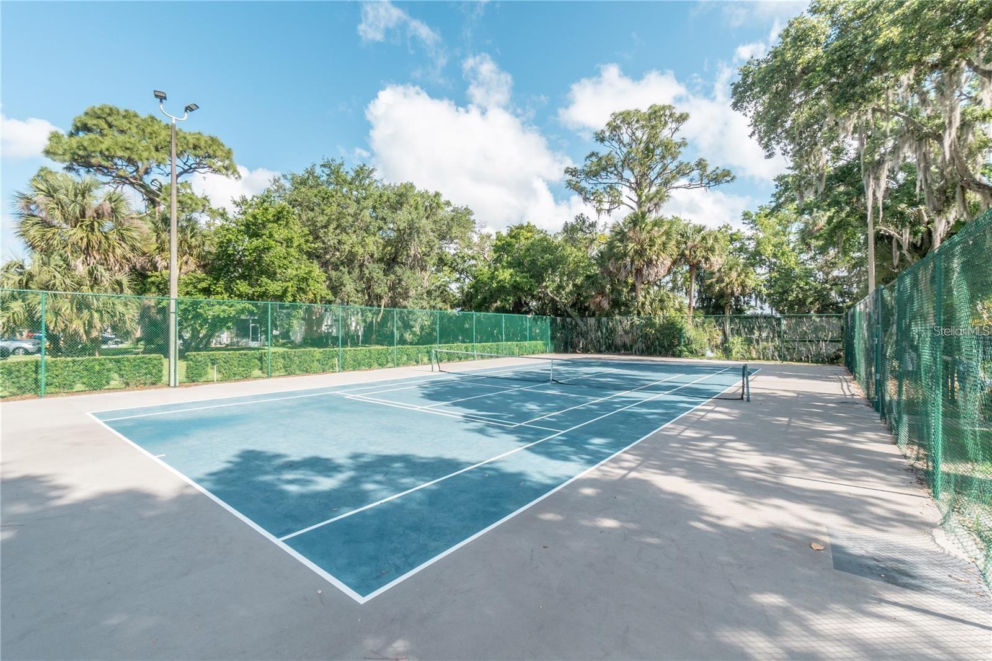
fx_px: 413
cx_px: 496
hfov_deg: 100.4
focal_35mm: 15
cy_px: 330
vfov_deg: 77.3
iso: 320
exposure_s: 1/200
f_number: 11
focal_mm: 10
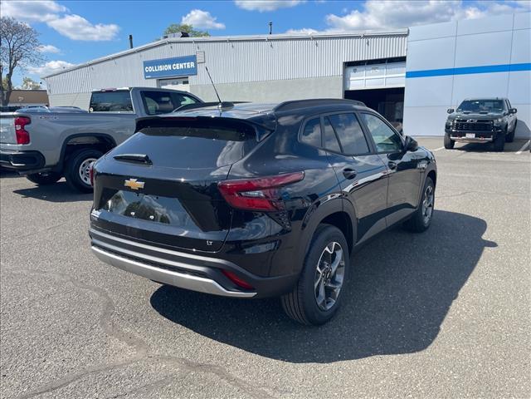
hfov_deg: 67.3
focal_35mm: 26
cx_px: 266
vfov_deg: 53.1
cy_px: 200
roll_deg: +2.8
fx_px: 399
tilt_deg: -11.8
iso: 32
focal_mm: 4.2
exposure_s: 1/2092
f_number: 1.6
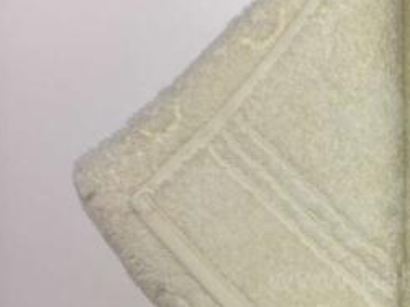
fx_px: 769
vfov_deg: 22.5
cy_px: 199
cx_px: 421
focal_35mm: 65
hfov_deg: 27.9
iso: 25
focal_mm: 4.15
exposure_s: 1/107
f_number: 2.2
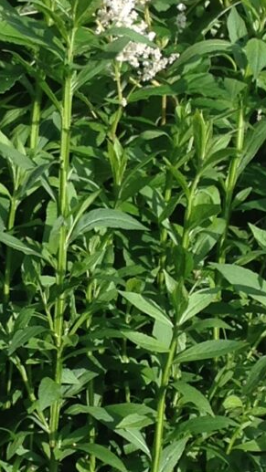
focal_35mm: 178
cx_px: 86
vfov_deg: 12.1
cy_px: 240
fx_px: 2231
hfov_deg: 6.8
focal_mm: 4.12
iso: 50
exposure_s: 1/602
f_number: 2.4
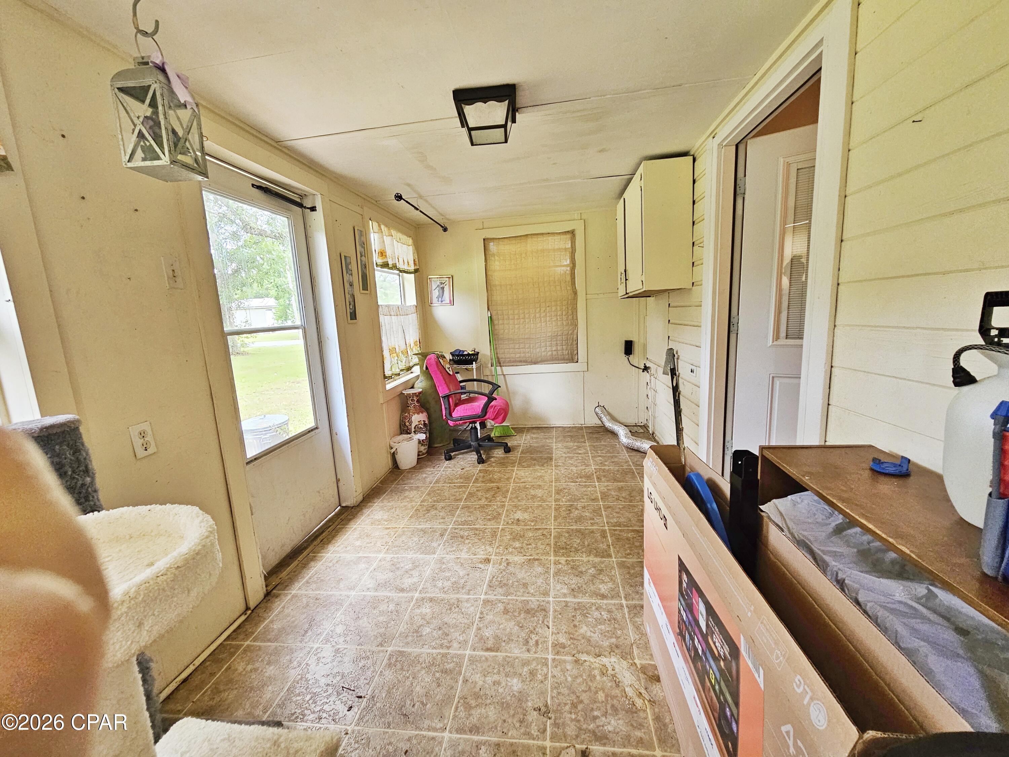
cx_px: 504
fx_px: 379
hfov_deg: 106.2
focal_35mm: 13
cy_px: 378
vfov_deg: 89.9
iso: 250
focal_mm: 2.2
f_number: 2.2
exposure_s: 1/60
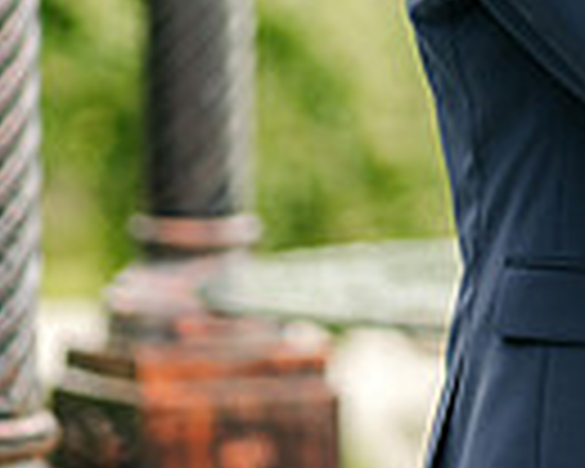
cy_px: -173
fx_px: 6146
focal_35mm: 355
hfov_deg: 5.4
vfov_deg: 4.3
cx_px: 684
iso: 100
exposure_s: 1/640
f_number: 2
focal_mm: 85
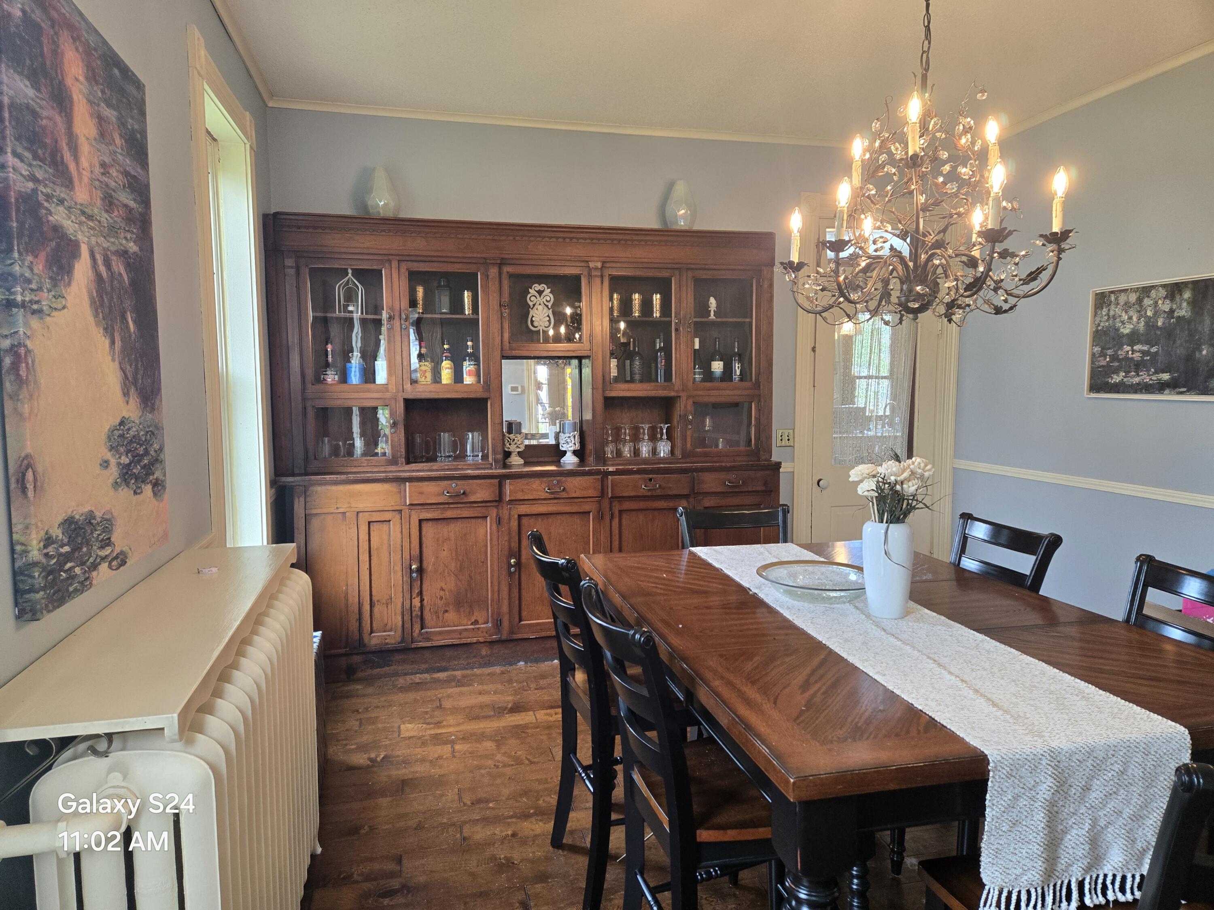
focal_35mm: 23
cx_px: 607
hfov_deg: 73.9
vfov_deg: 58.9
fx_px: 807
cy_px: 455
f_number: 1.8
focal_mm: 5.4
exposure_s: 1/120
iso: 200
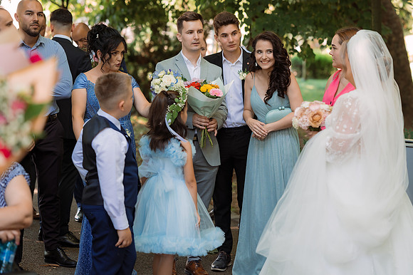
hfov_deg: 23.9
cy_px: 138
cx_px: 206
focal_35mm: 85
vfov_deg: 16.1
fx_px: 975
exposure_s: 1/125
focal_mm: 85
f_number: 2.8
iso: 320
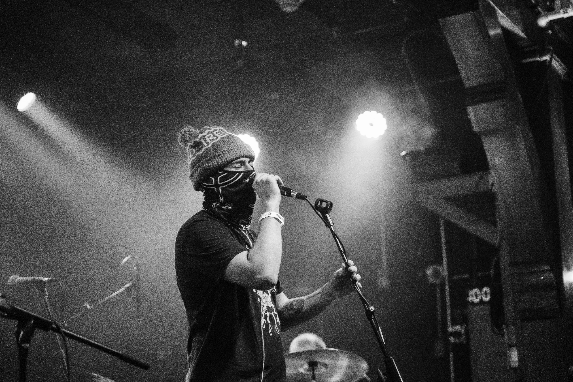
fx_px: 1146
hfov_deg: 28.1
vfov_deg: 18.9
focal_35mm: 72
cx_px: 286
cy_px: 191
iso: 12800
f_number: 2.8
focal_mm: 72
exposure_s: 1/160
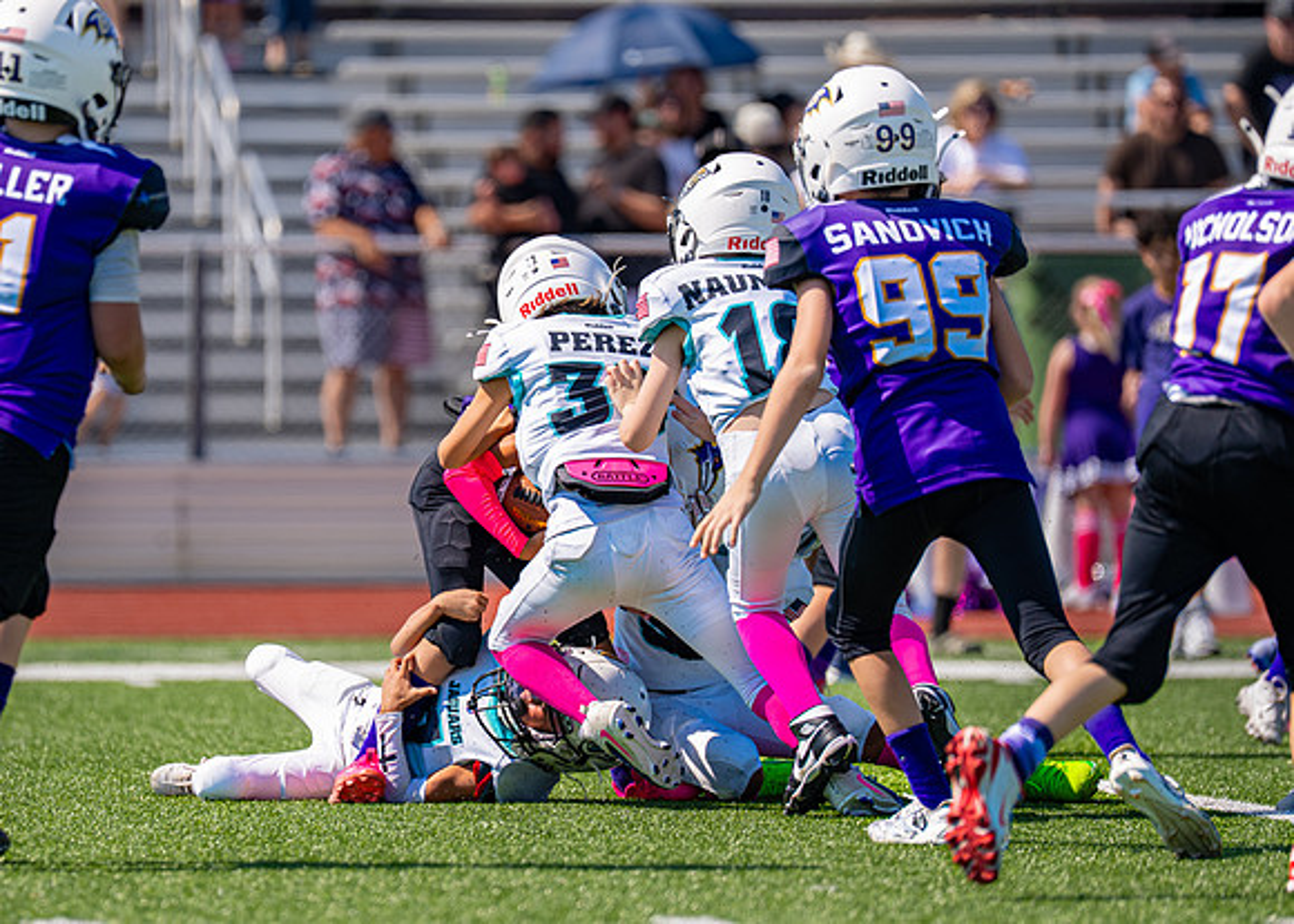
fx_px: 10956
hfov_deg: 6.8
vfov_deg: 4.8
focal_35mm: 298
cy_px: 479
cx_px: 488
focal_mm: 200
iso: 100
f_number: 2.8
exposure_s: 1/2000
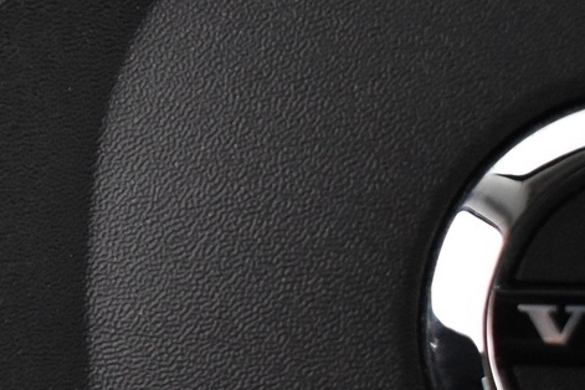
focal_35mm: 134
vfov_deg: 10.2
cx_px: -417
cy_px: 205
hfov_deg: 13.9
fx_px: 2177
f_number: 4
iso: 3200
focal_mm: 26
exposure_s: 1/40
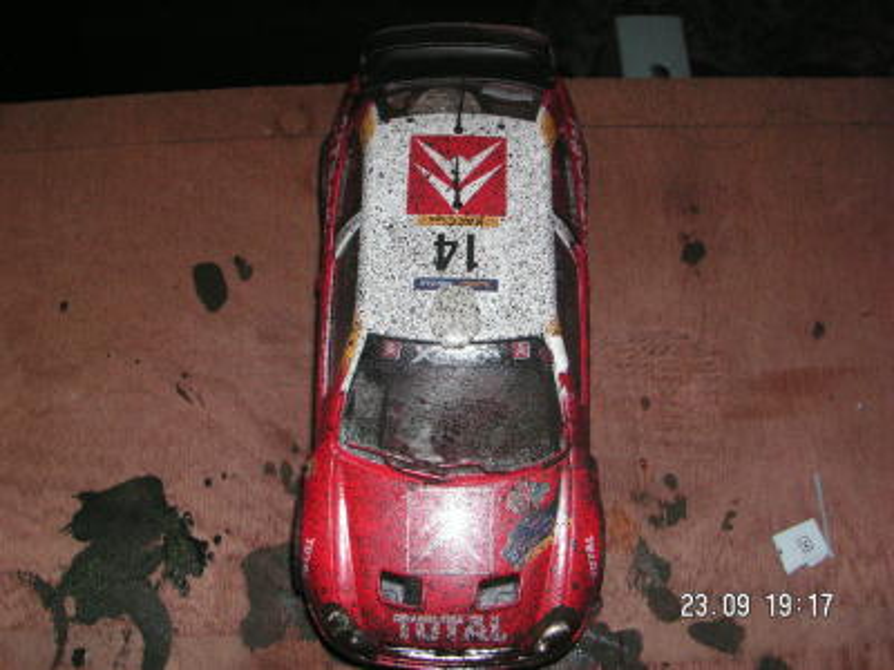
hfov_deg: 49.0
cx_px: 447
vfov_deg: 37.7
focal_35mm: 38
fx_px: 981
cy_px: 335
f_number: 6.6
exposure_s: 1/45
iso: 160
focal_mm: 6.3
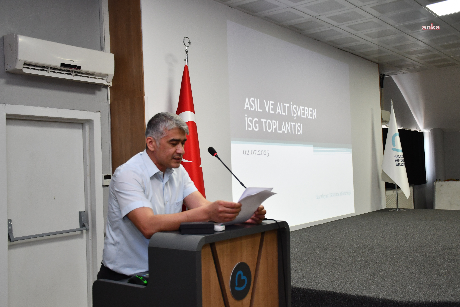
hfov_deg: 51.9
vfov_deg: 35.9
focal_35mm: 37
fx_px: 473
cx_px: 230
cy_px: 155
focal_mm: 24
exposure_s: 1/80
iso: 1250
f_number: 3.8
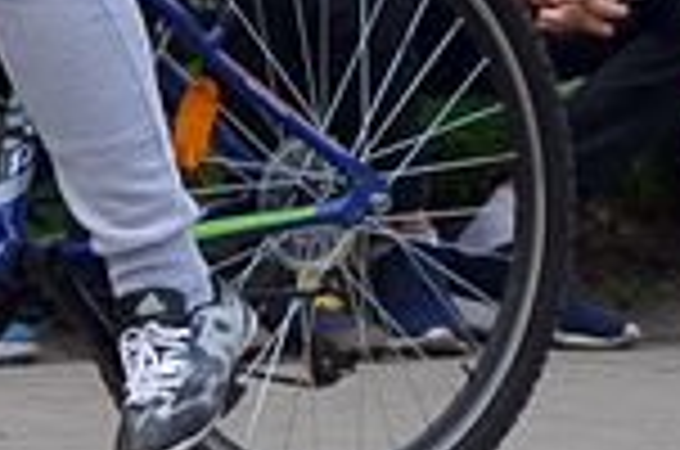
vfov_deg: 1.8
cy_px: -331
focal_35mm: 776
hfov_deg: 2.7
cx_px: -77
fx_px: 14627
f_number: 7.1
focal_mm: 92
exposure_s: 1/800
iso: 500
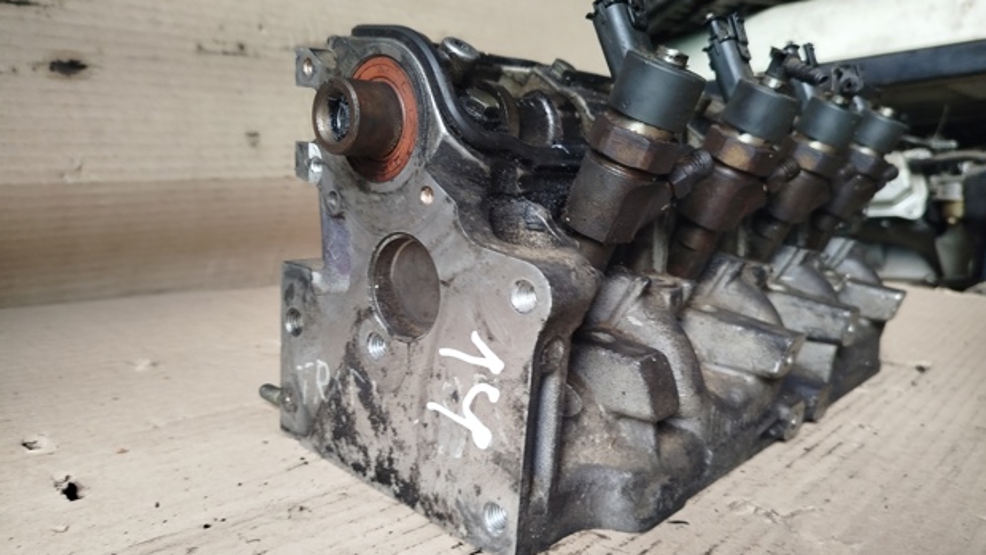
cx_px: 490
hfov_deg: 69.9
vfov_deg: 42.8
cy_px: 315
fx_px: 706
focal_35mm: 27
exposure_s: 1/50
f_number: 1.7
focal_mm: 5.31
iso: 200
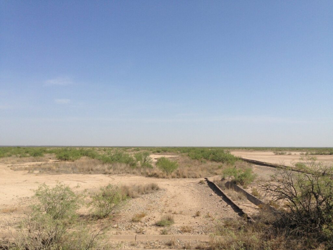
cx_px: 166
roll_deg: +1.0
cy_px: 125
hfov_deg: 55.4
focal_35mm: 33
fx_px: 317
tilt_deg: +4.5
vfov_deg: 42.9
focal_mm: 4.12
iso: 50
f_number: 2.4
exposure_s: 1/2358
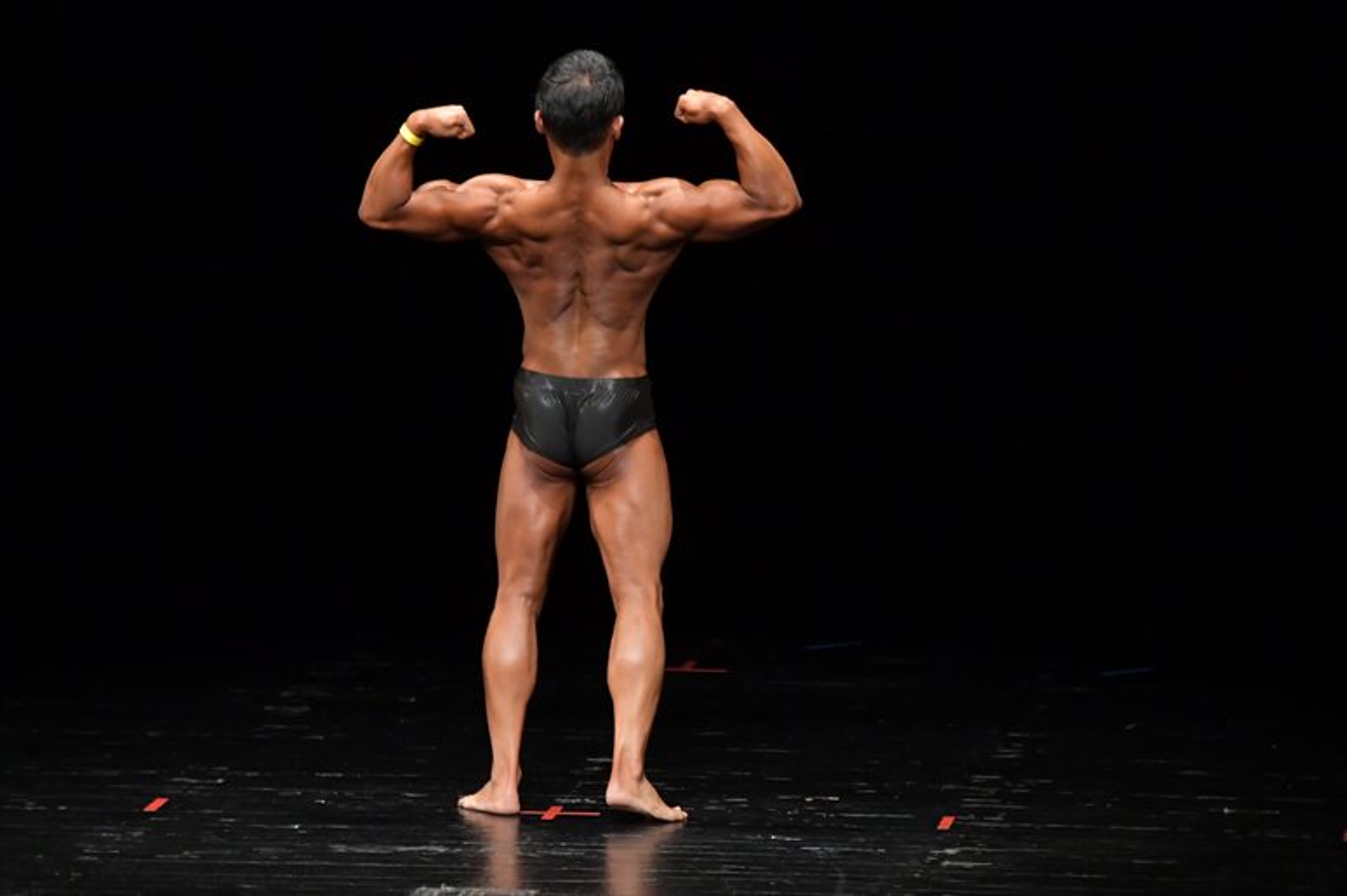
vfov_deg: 4.8
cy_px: 448
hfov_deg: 7.2
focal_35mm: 285
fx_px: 10659
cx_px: 674
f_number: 5.6
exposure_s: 1/400
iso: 4000
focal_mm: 190
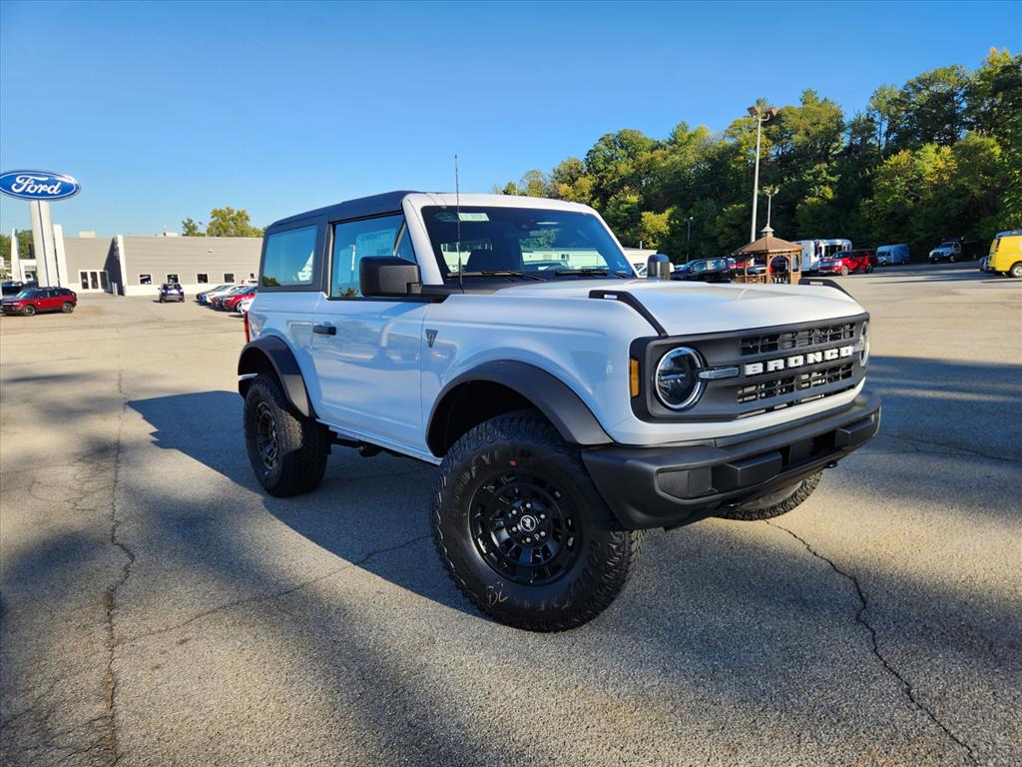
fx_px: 679
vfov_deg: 58.9
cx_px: 511
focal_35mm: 23
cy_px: 384
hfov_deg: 73.9
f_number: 1.8
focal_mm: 5.4
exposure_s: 1/834
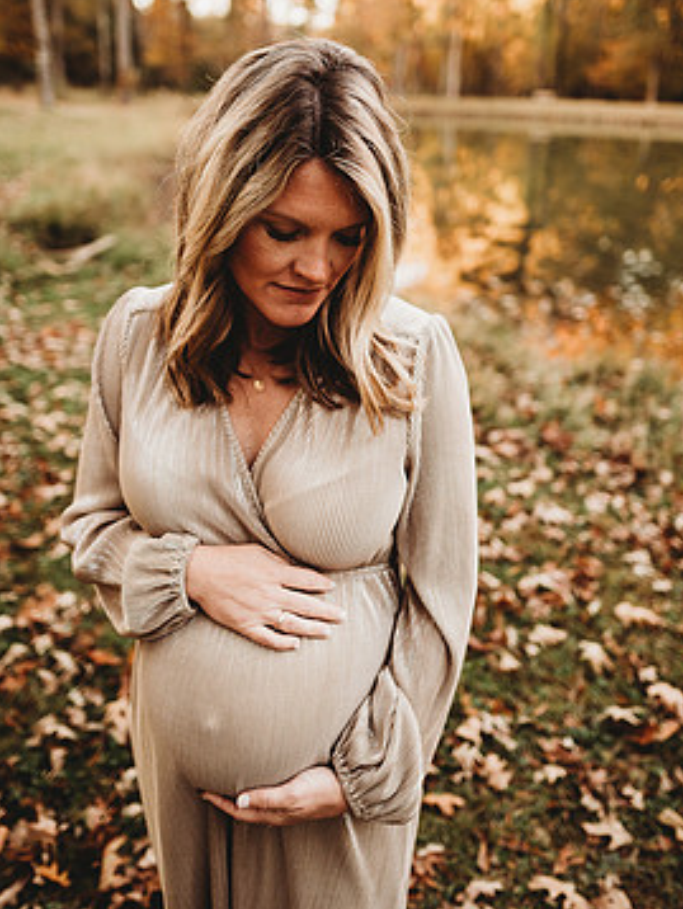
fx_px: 762
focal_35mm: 29
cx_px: 350
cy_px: 343
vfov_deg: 60.8
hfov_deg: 48.3
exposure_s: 1/200
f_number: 2.2
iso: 320
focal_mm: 24
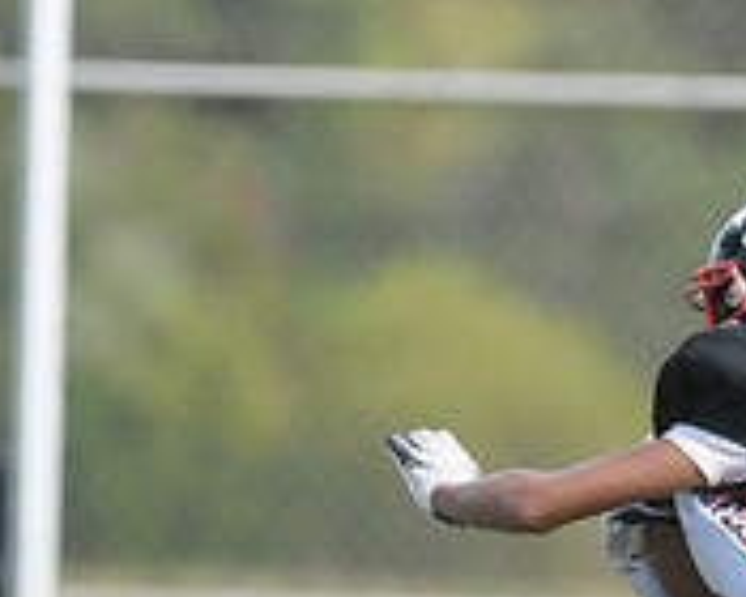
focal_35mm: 1301
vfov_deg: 1.2
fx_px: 28724
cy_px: 782
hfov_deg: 1.5
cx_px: 776
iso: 1600
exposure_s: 1/5000
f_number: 4
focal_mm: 280
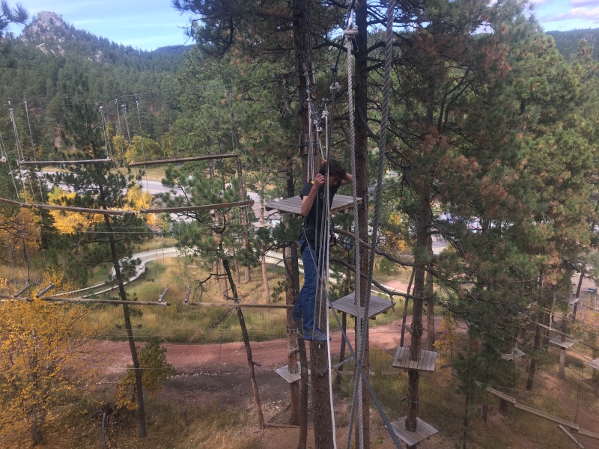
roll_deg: +3.9
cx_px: 300
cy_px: 224
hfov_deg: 61.7
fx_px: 502
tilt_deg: -15.8
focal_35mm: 29
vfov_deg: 48.2
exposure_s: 1/342
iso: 25
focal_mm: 4.15
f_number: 2.2
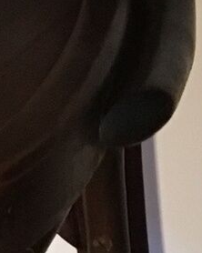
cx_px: -311
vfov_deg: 9.1
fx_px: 1526
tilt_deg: -31.0
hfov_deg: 7.1
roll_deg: +8.0
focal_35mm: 204
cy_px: 440
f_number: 2.2
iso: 200
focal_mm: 4.15
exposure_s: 1/20
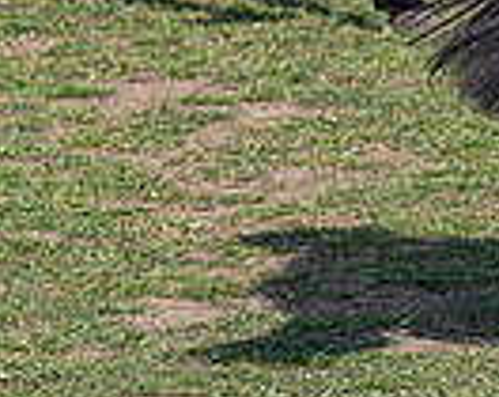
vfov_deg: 2.5
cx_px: 1189
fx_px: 9077
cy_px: -279
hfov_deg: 3.1
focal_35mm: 616
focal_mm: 76
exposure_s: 1/1250
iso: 200
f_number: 5
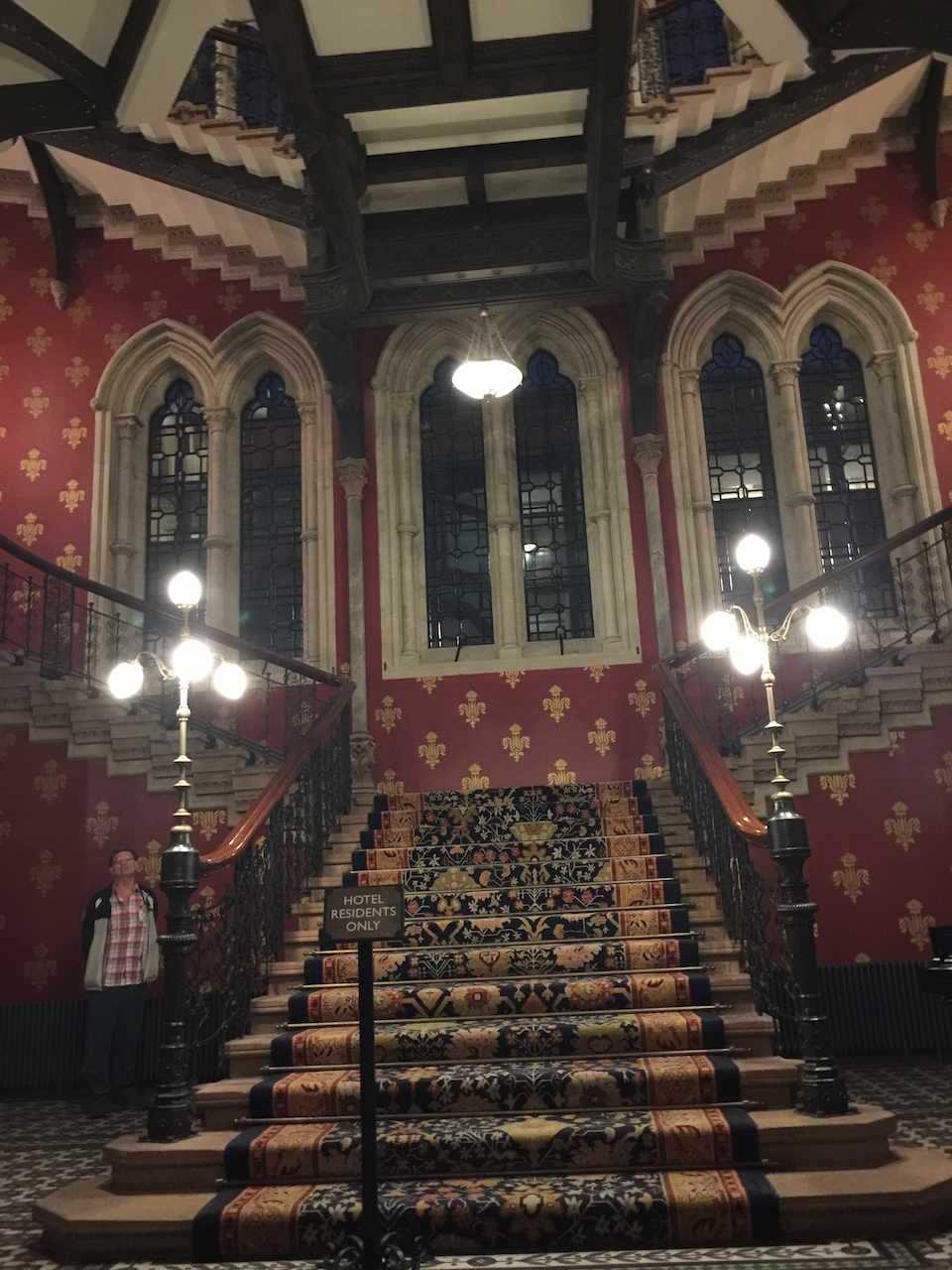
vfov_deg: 61.7
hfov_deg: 48.2
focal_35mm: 29
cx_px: 476
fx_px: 1063
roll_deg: +3.7
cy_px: 635
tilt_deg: +13.8
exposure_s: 1/4
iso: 125
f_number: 2.2
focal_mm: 4.15
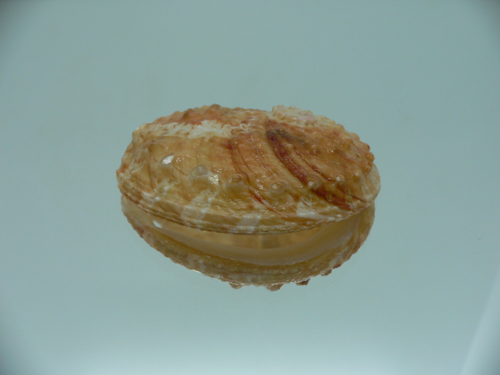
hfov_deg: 52.6
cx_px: 250
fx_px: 506
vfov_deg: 40.7
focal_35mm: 35
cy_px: 188
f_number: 2.8
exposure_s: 1/60
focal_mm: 4.6
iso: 80
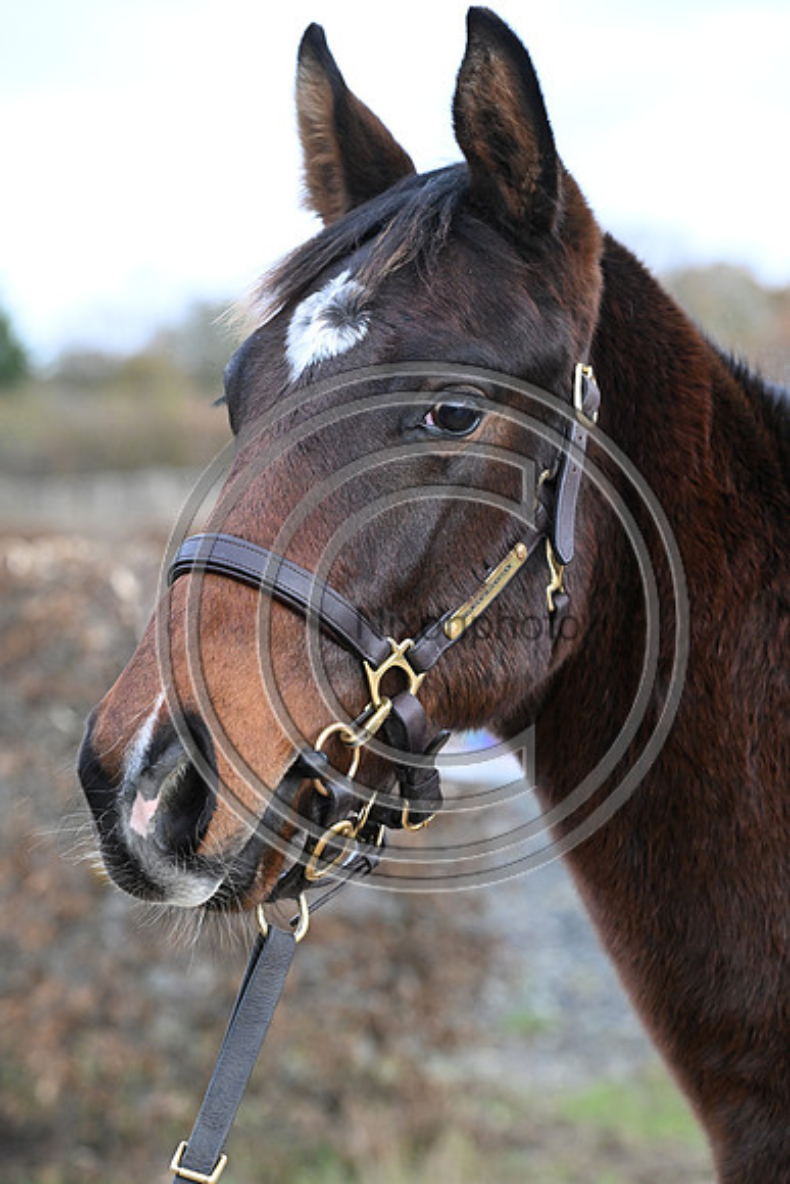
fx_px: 3947
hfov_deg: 11.4
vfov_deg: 17.1
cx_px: 395
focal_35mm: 120
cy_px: 592
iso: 4000
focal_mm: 120
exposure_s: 1/1000
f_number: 5.6
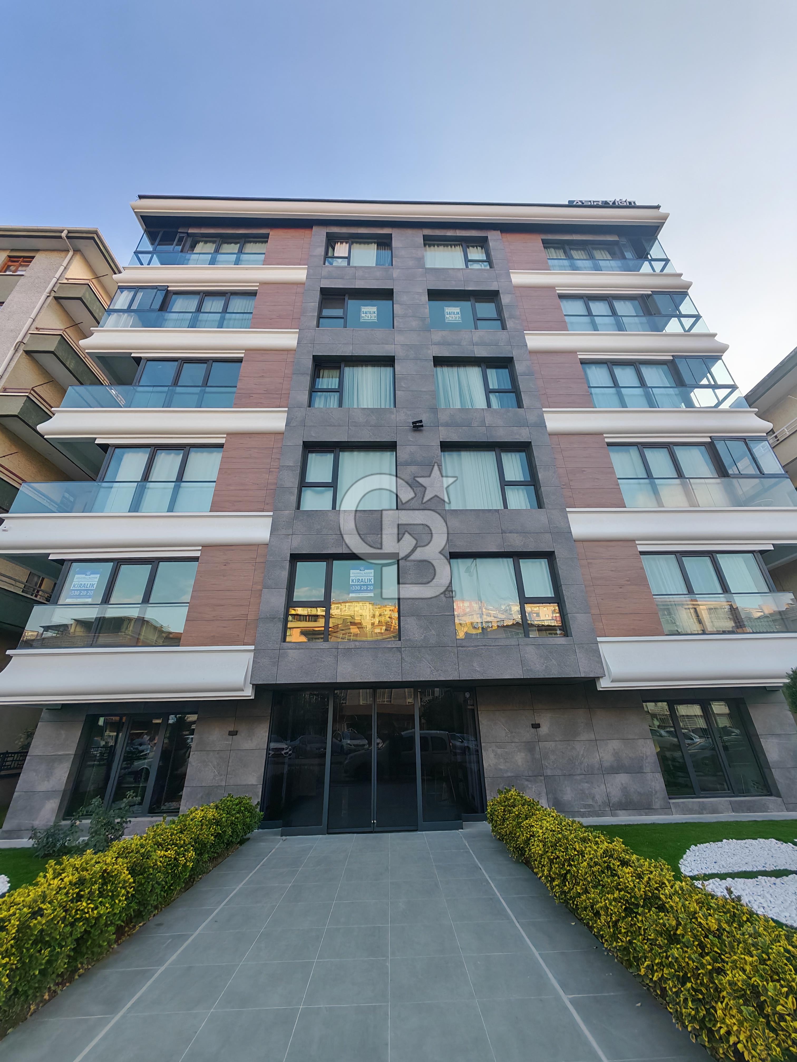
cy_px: 531
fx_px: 368
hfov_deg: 94.5
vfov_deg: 110.5
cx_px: 398
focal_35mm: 12
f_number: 2
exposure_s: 1/310
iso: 50
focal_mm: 1.82
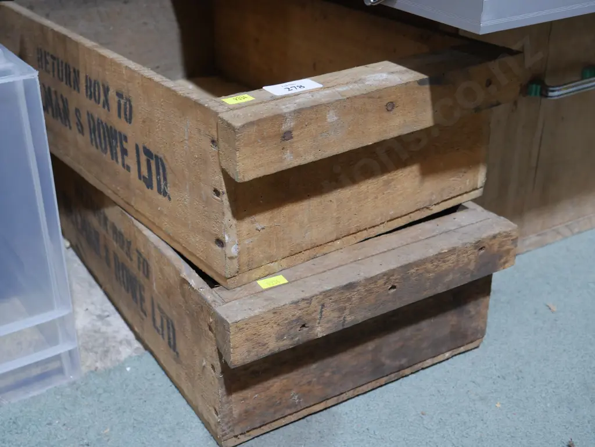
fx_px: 825
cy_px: 224
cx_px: 298
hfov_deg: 39.6
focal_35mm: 48
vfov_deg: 30.3
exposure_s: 1/60
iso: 1250
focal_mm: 24
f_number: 5.2
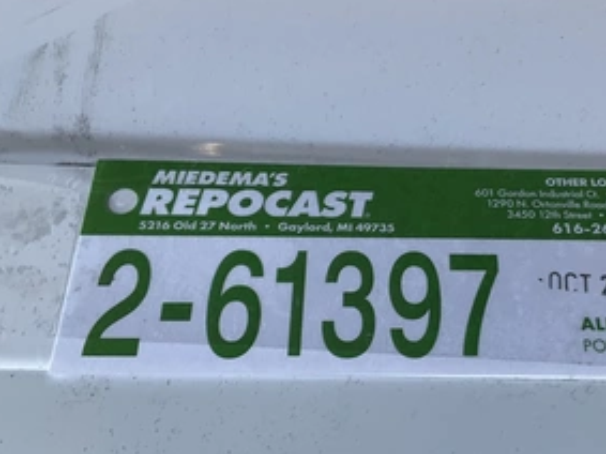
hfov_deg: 44.9
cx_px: 422
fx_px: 717
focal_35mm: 41
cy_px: 263
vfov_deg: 35.0
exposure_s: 1/60
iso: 40
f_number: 1.8
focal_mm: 3
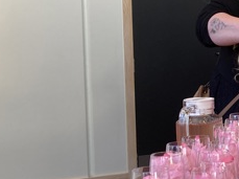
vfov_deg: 15.0
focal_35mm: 98
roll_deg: -0.6
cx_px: 373
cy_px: 93
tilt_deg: -5.6
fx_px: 676
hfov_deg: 17.7
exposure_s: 1/50
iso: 64
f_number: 1.8
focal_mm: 3.99
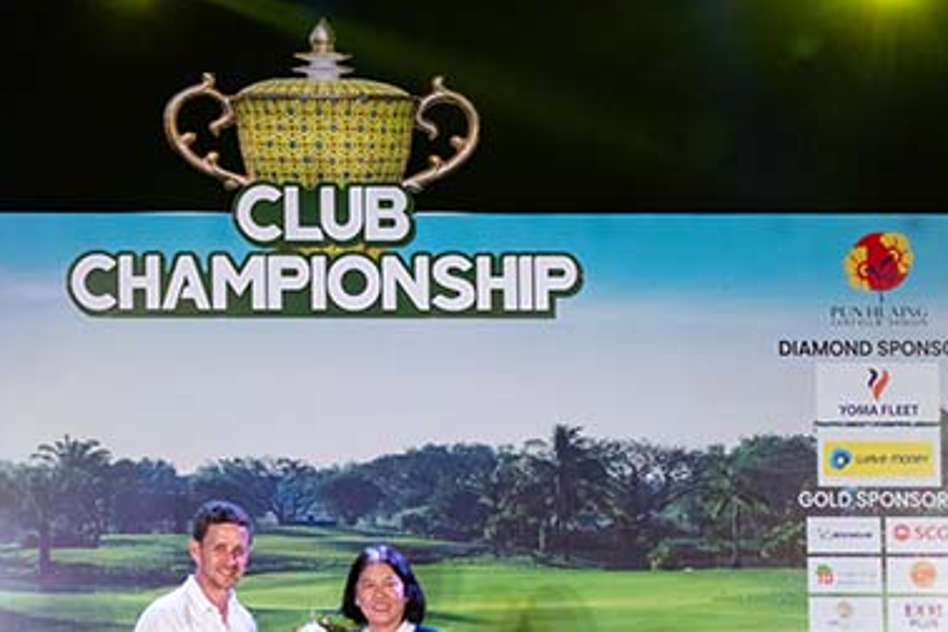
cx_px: 256
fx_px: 1606
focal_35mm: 61
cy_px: 534
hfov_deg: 32.4
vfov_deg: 21.9
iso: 1000
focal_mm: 24
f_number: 6.3
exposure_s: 1/200
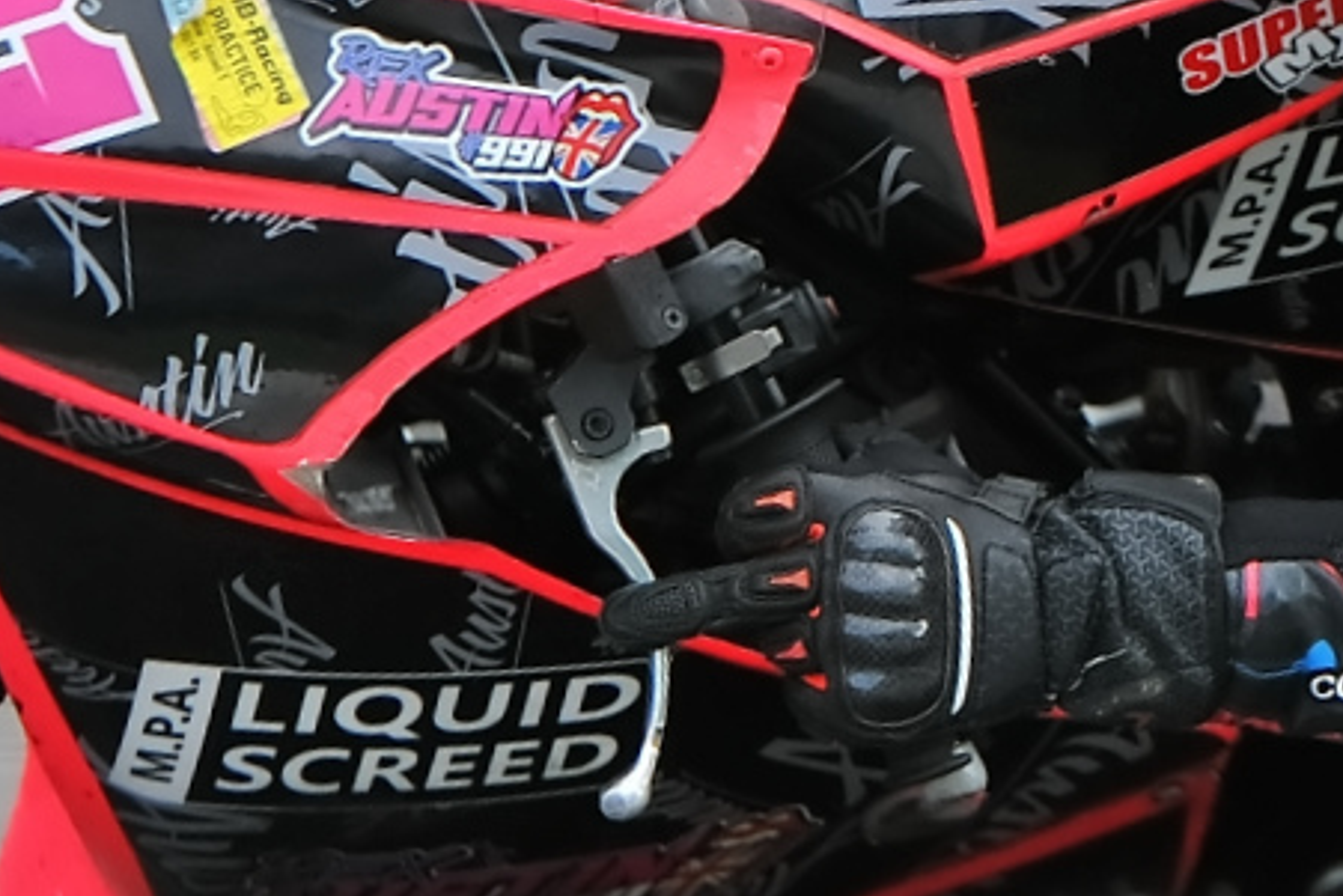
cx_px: 682
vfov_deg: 1.6
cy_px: 594
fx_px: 33061
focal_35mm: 886
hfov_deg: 2.3
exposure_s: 1/160
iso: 500
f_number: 5.6
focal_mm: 200
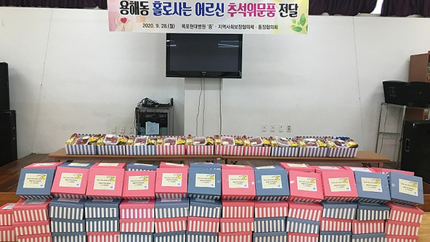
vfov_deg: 36.7
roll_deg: -1.2
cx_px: 215
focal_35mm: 32
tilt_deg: -4.5
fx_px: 365
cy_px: 122
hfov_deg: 61.0
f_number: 2.2
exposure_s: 1/30
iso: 32
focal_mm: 4.15
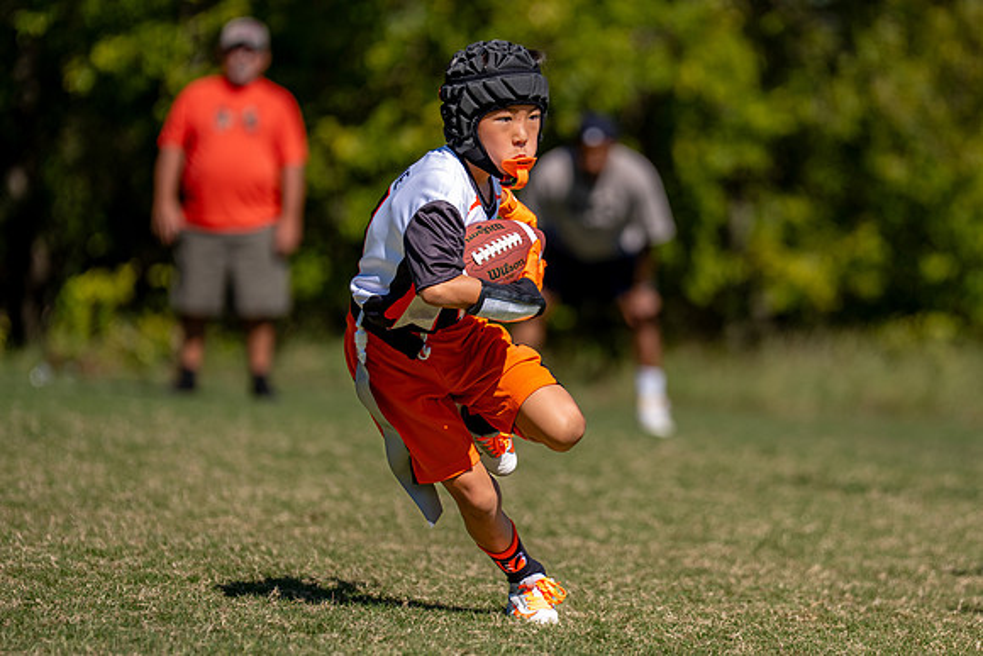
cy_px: 298
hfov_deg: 8.5
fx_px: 6586
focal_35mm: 241
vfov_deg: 5.7
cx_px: 594
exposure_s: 1/3200
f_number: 2.8
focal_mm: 182
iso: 160
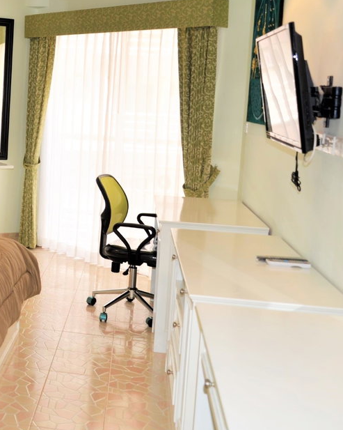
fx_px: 648
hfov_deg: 27.7
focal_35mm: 51
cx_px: -12
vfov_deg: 36.3
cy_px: 144
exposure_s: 1/125
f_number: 3.5
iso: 200
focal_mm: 24
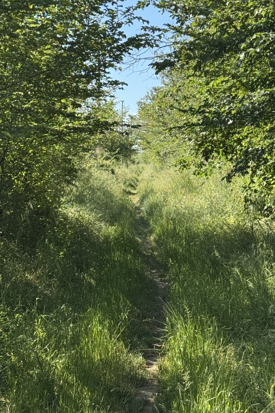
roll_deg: -0.1
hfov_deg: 15.9
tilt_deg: +5.8
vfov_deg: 23.4
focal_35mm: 86
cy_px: 104
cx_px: 135
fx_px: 985
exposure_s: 1/1133
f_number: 1.78
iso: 64
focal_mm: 6.76
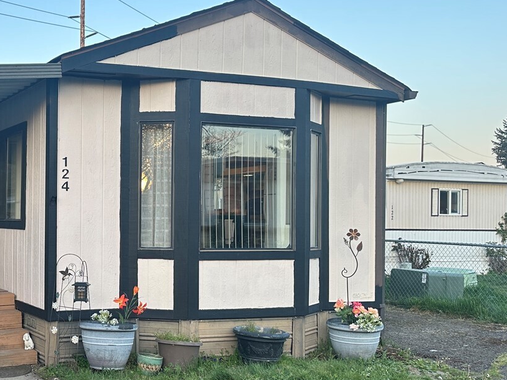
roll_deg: +0.0
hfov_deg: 37.8
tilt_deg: +0.5
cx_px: 54
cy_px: 214
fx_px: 688
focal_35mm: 47
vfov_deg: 30.9
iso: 100
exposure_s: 1/121
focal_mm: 6.86
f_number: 1.78
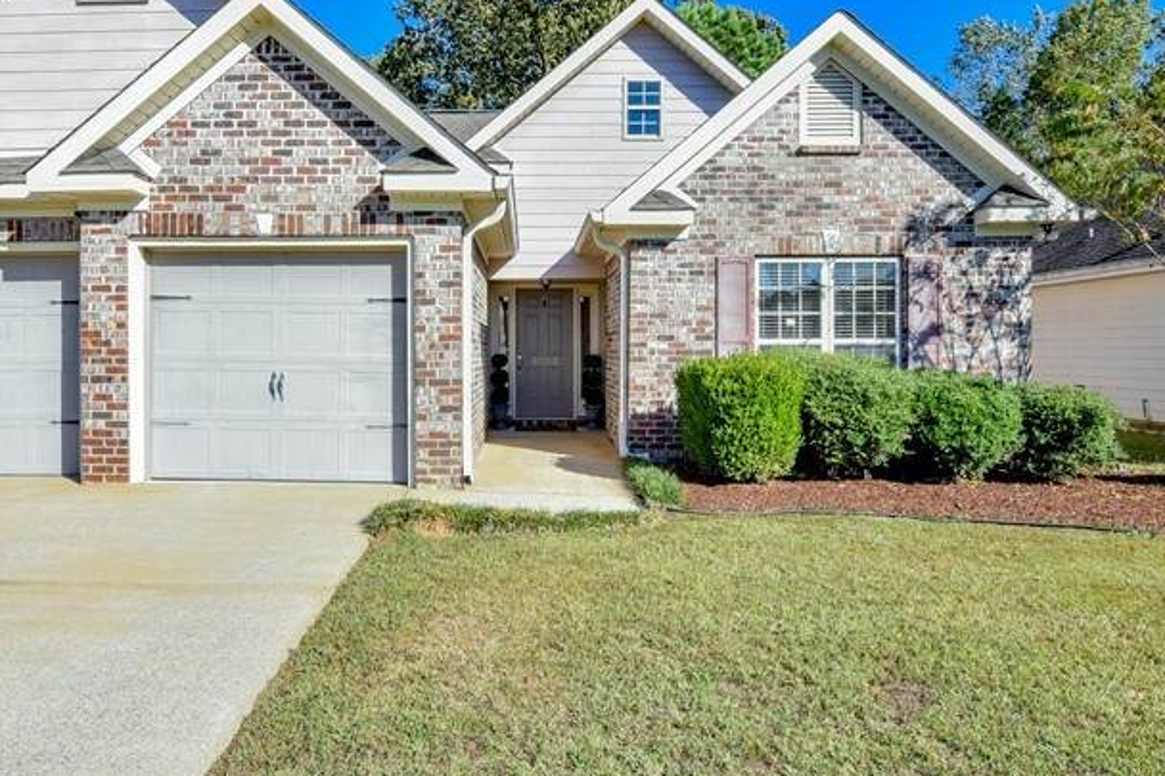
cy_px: 360
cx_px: 503
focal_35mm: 25
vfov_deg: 51.2
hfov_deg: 71.2
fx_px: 809
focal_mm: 14
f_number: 22
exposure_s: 1/100
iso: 500
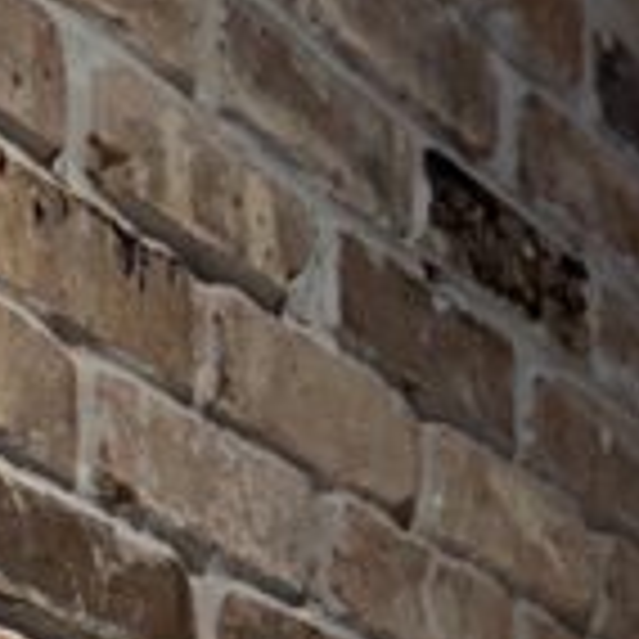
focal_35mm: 153
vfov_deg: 8.6
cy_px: 2146
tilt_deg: -7.1
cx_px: -207
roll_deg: +1.2
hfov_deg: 11.1
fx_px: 3195
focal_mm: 6.76
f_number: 1.78
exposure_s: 1/60
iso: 500
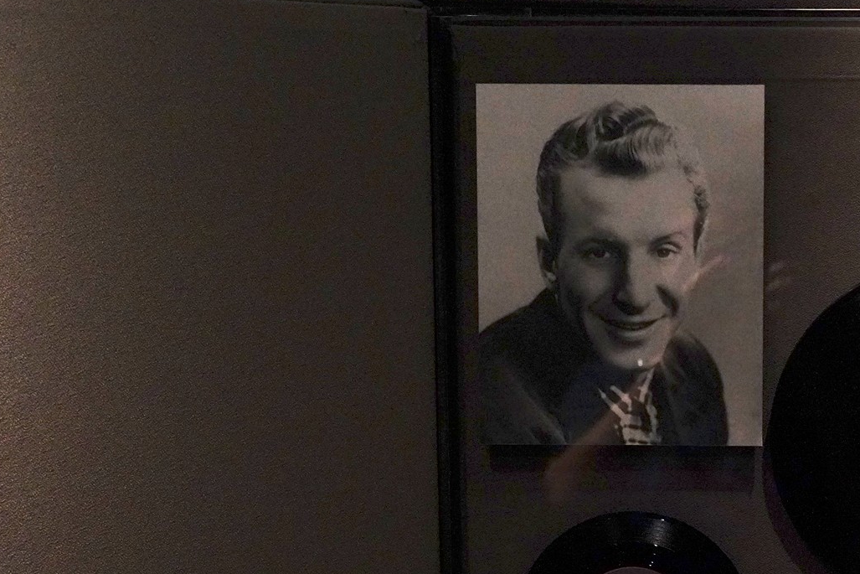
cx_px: 739
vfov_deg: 18.2
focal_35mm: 74
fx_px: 1768
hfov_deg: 26.6
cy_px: 507
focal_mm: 38
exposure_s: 1/100
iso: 10000
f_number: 5
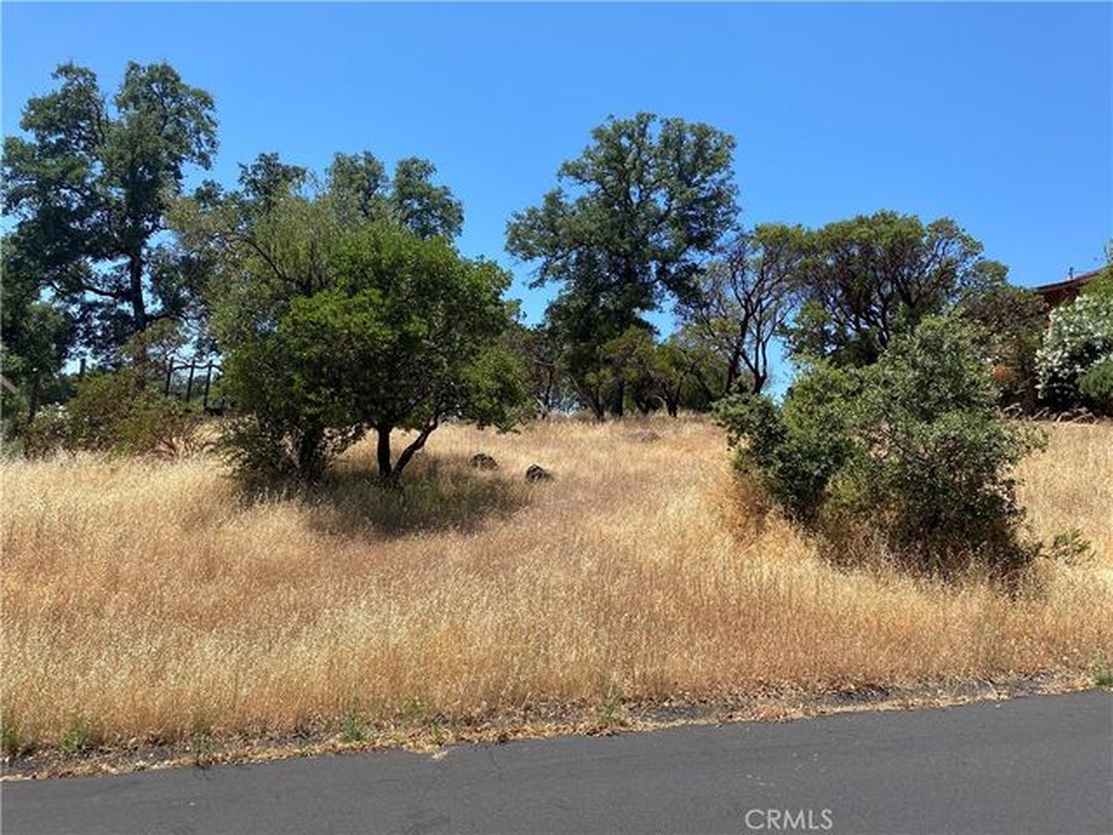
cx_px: 556
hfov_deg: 67.3
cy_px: 418
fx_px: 836
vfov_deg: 53.1
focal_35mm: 26
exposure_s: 1/1898
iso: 32
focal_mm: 4.25
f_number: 1.8
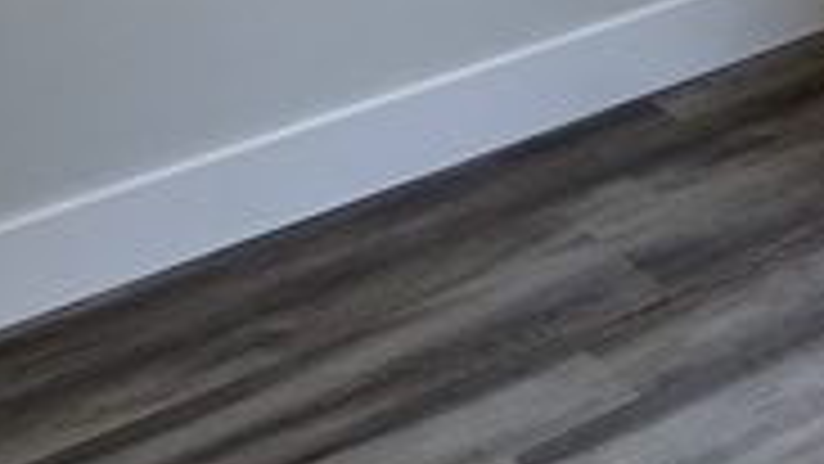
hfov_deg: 20.3
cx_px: 756
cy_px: -493
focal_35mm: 103
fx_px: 2251
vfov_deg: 10.7
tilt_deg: -14.2
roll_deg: +0.6
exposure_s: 1/166
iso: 64
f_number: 1.5
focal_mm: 5.7
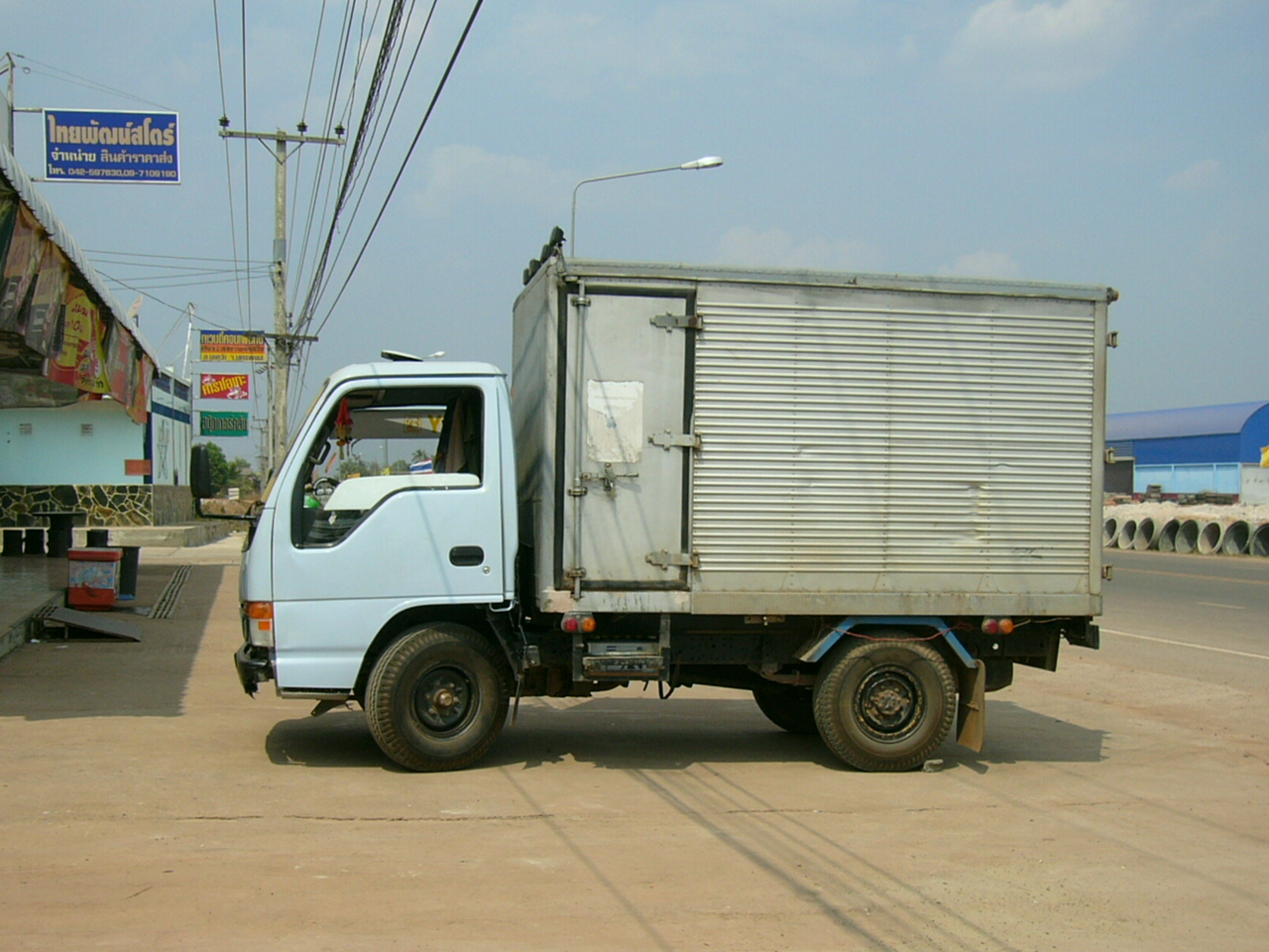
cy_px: 476
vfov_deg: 40.7
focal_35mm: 35
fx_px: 1283
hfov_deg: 52.6
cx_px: 634
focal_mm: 5.8
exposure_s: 1/320
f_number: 8
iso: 50
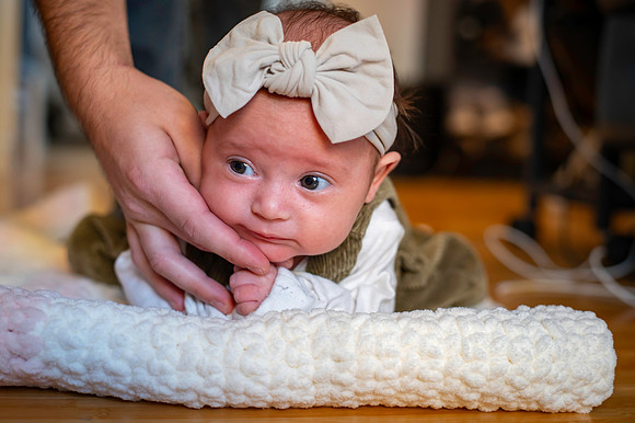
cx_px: 318
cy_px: 212
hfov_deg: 39.6
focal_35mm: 50
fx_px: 881
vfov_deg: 27.0
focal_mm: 50
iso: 1000
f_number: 3.2
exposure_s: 1/60
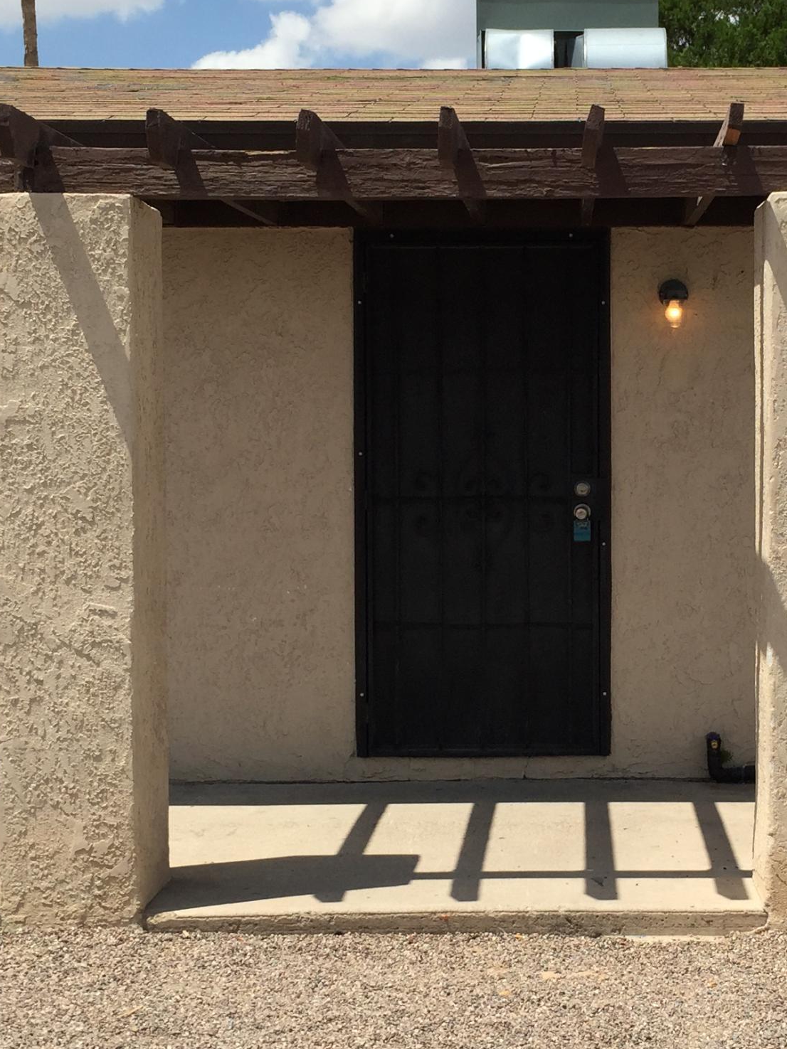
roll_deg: -0.7
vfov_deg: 32.7
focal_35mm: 59
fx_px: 1789
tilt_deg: -1.6
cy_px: 497
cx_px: 593
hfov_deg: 24.5
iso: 32
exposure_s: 1/2825
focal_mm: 4.15
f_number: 2.2
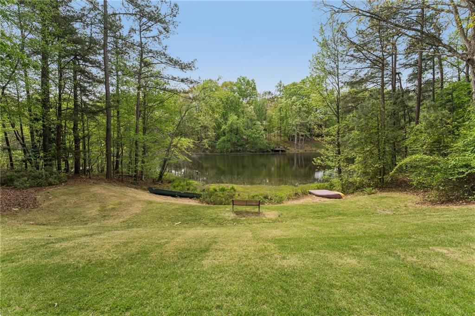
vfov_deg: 81.1
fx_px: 185
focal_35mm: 14
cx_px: 238
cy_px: 158
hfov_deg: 104.3
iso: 100
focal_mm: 14
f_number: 8
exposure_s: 1/125
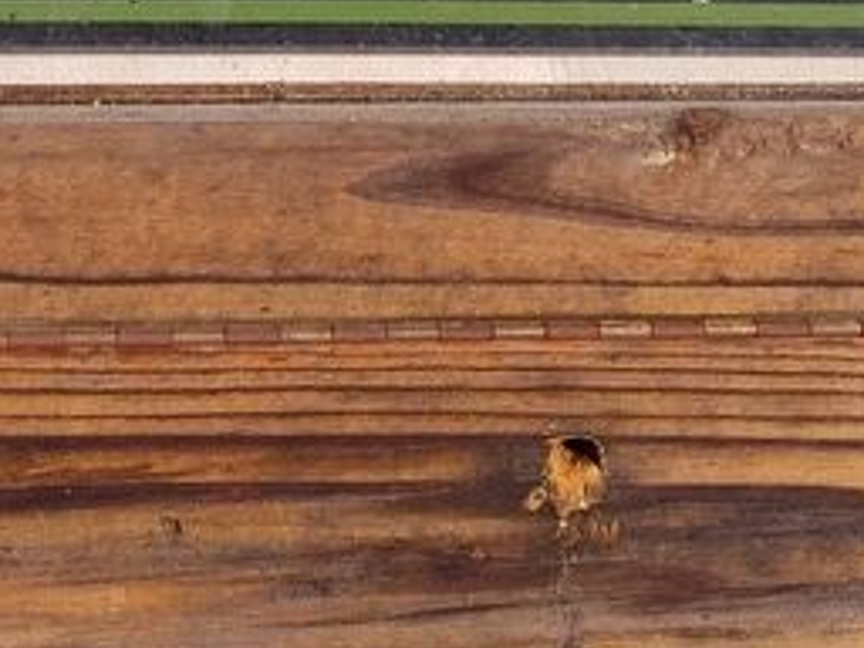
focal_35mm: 72
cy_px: -135
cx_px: 314
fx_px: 1797
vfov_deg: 19.2
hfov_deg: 26.9
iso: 100
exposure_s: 1/2723
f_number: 1.8
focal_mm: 5.56
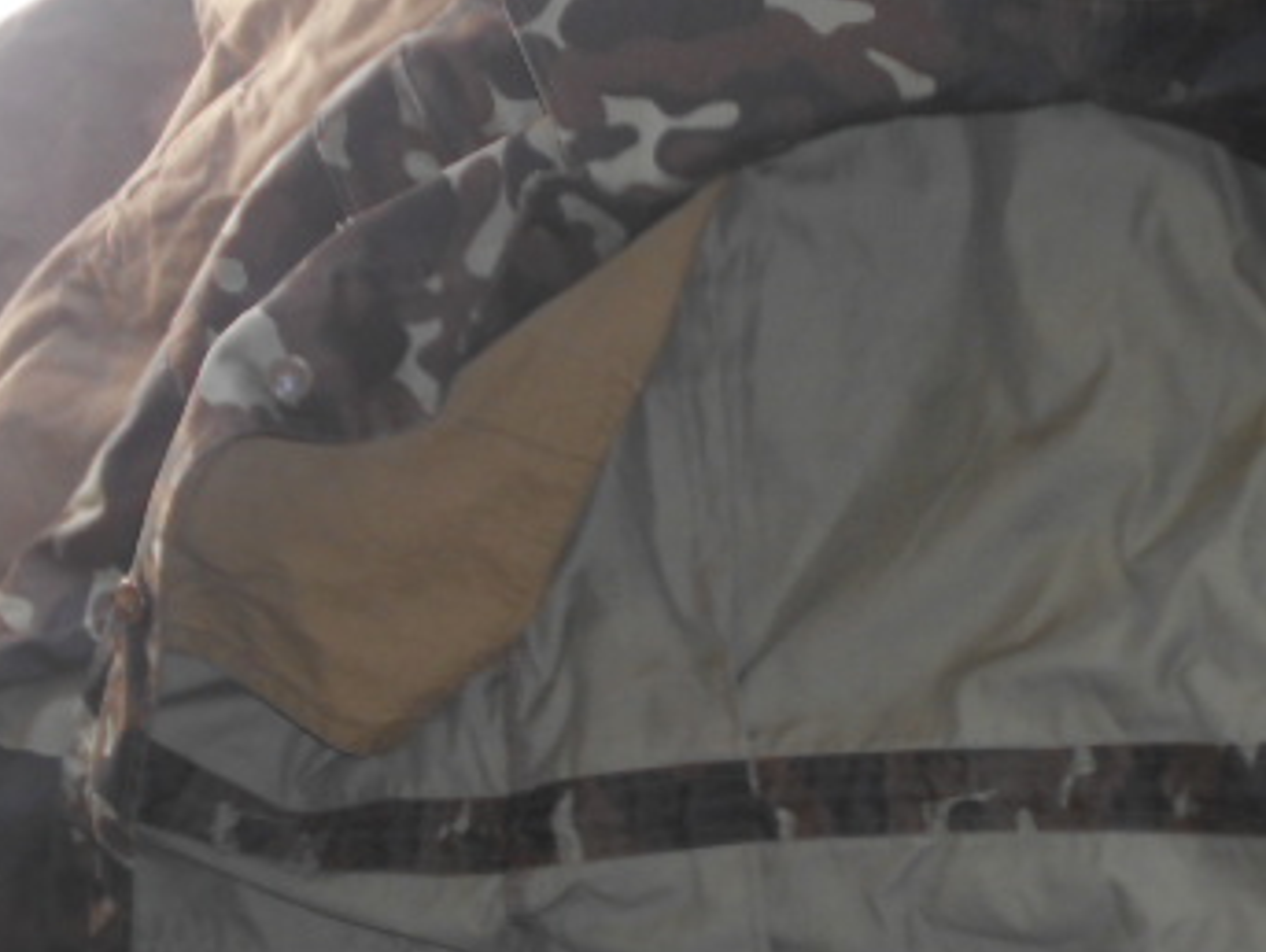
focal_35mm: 82
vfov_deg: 17.9
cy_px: 760
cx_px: 919
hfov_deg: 23.6
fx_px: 3002
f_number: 4.2
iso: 200
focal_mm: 7.7
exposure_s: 1/30
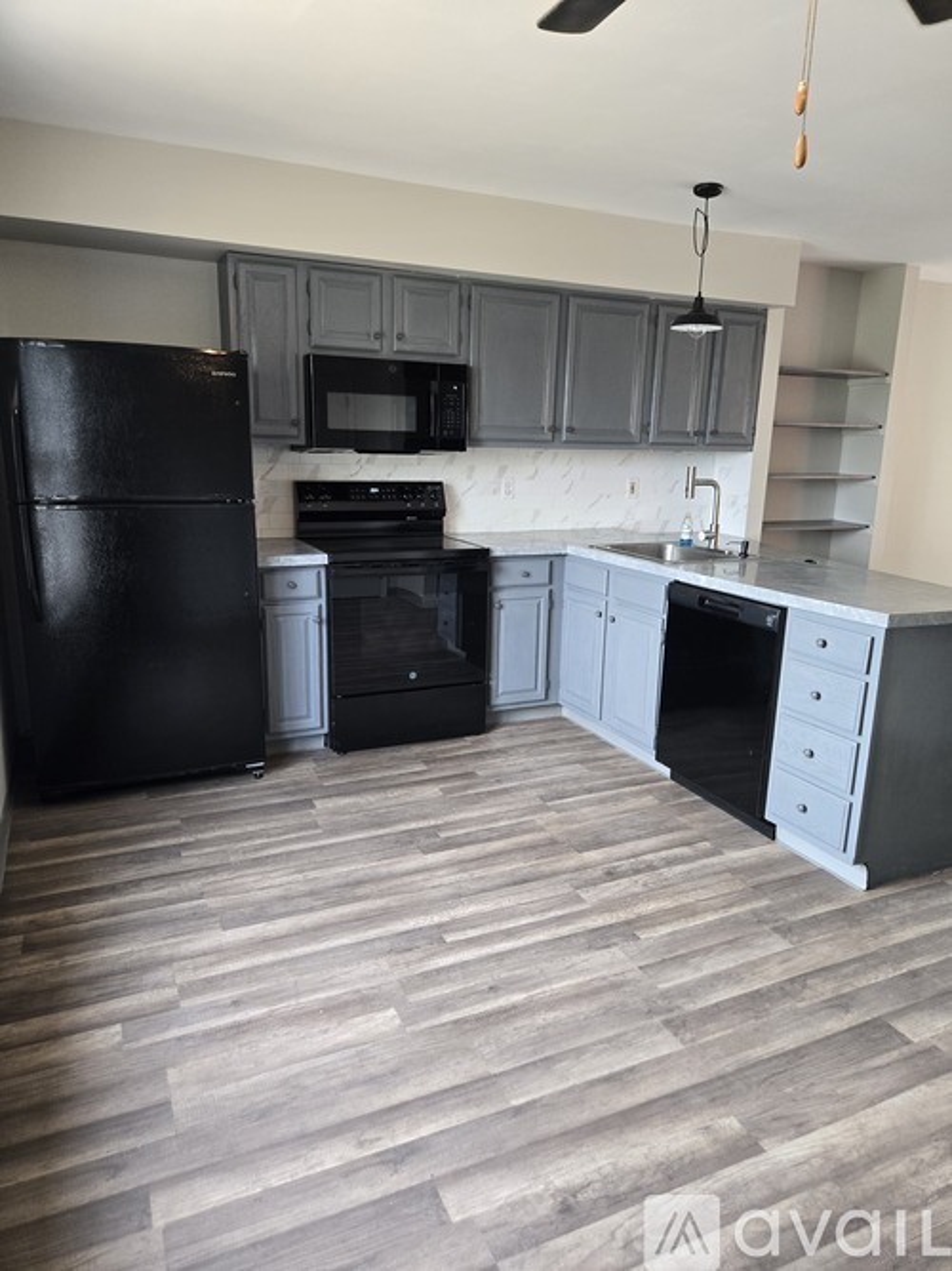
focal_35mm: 23
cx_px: 476
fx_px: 844
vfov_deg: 73.9
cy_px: 636
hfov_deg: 58.9
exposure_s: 1/120
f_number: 1.8
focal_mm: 5.4
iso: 200
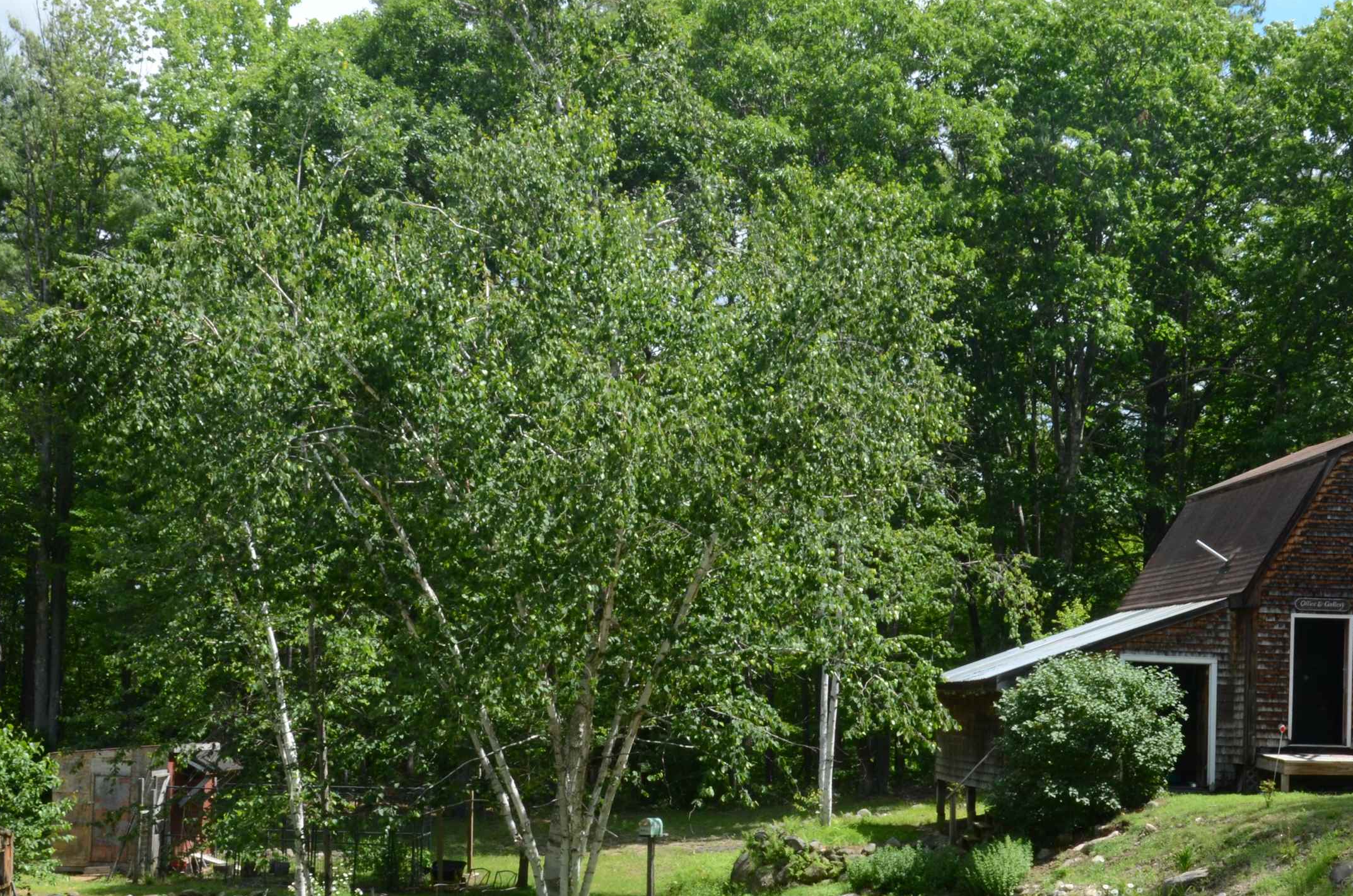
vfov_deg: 24.9
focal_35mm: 54
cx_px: 792
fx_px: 2014
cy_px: 620
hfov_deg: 37.0
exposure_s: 1/60
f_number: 22
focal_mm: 25
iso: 400
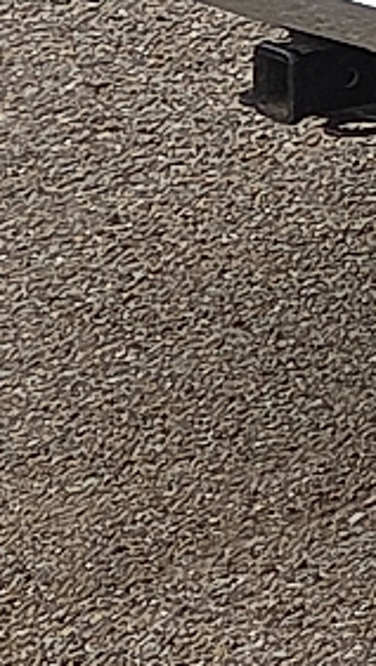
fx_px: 3822
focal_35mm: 216
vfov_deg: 9.4
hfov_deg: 5.0
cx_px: 1506
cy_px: -600
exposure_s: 1/2500
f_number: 1.8
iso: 76
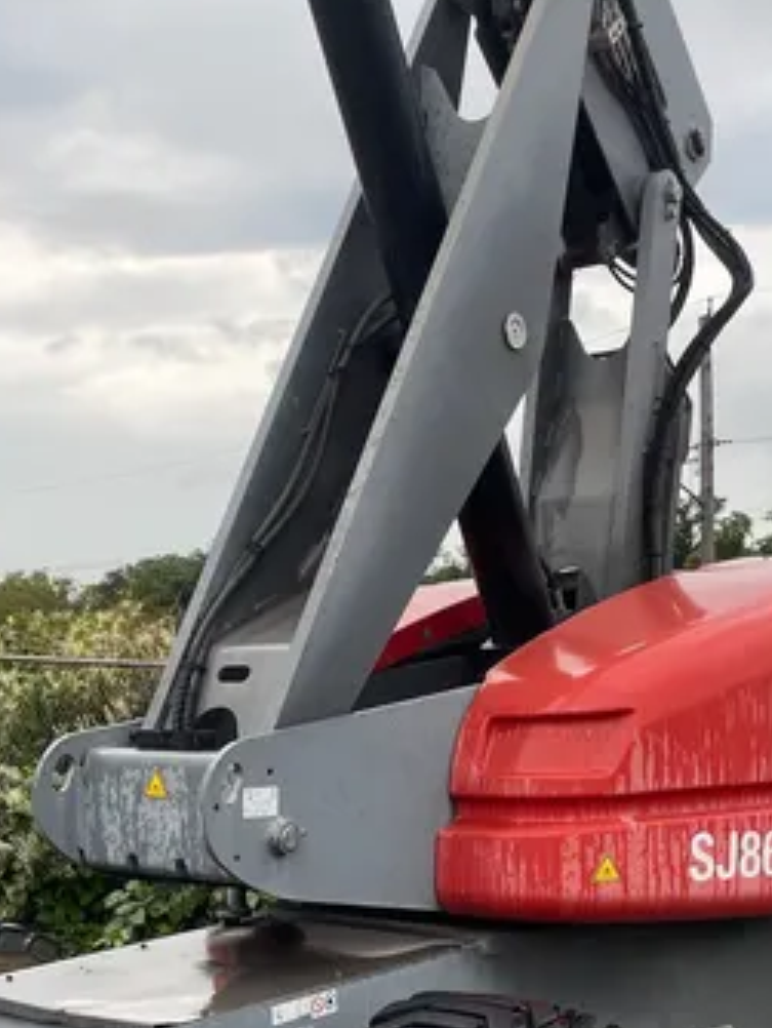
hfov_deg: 25.6
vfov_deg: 31.9
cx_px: 311
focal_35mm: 57
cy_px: 946
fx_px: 1693
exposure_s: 1/316
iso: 32
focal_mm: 4.2
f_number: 1.6
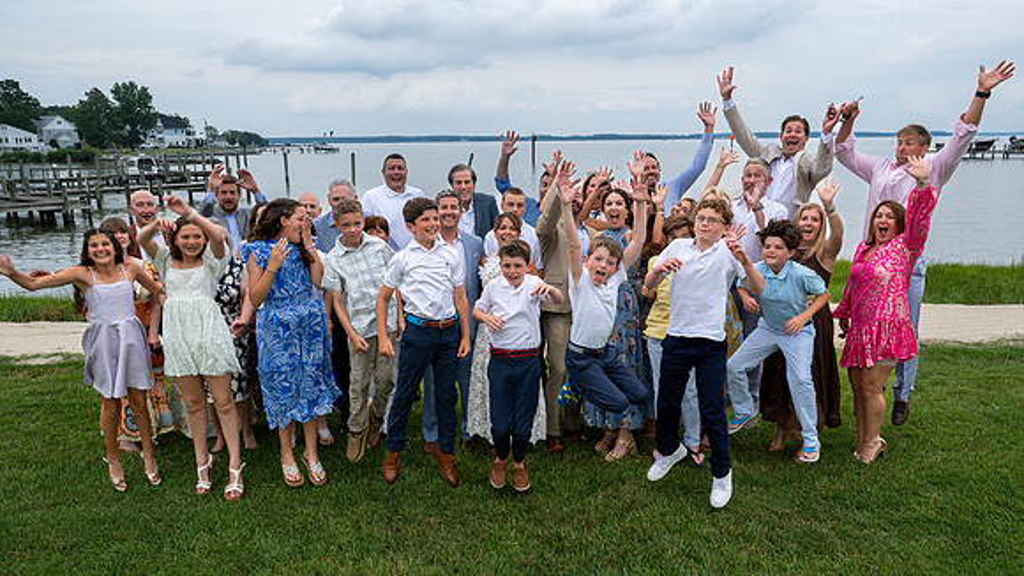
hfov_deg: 65.2
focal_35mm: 29
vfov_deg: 39.5
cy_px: 317
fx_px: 801
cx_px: 511
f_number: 10
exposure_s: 1/250
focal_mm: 27.5
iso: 280
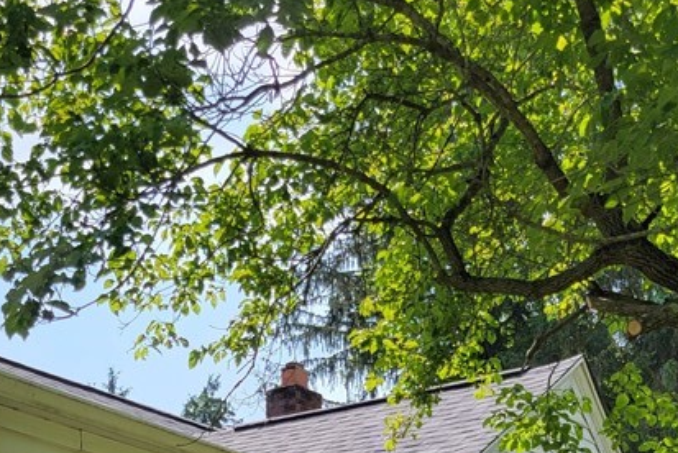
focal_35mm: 67
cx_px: 159
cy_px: 819
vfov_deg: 16.8
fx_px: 1263
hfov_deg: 29.5
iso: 40
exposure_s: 1/1493
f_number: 1.8
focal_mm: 5.4
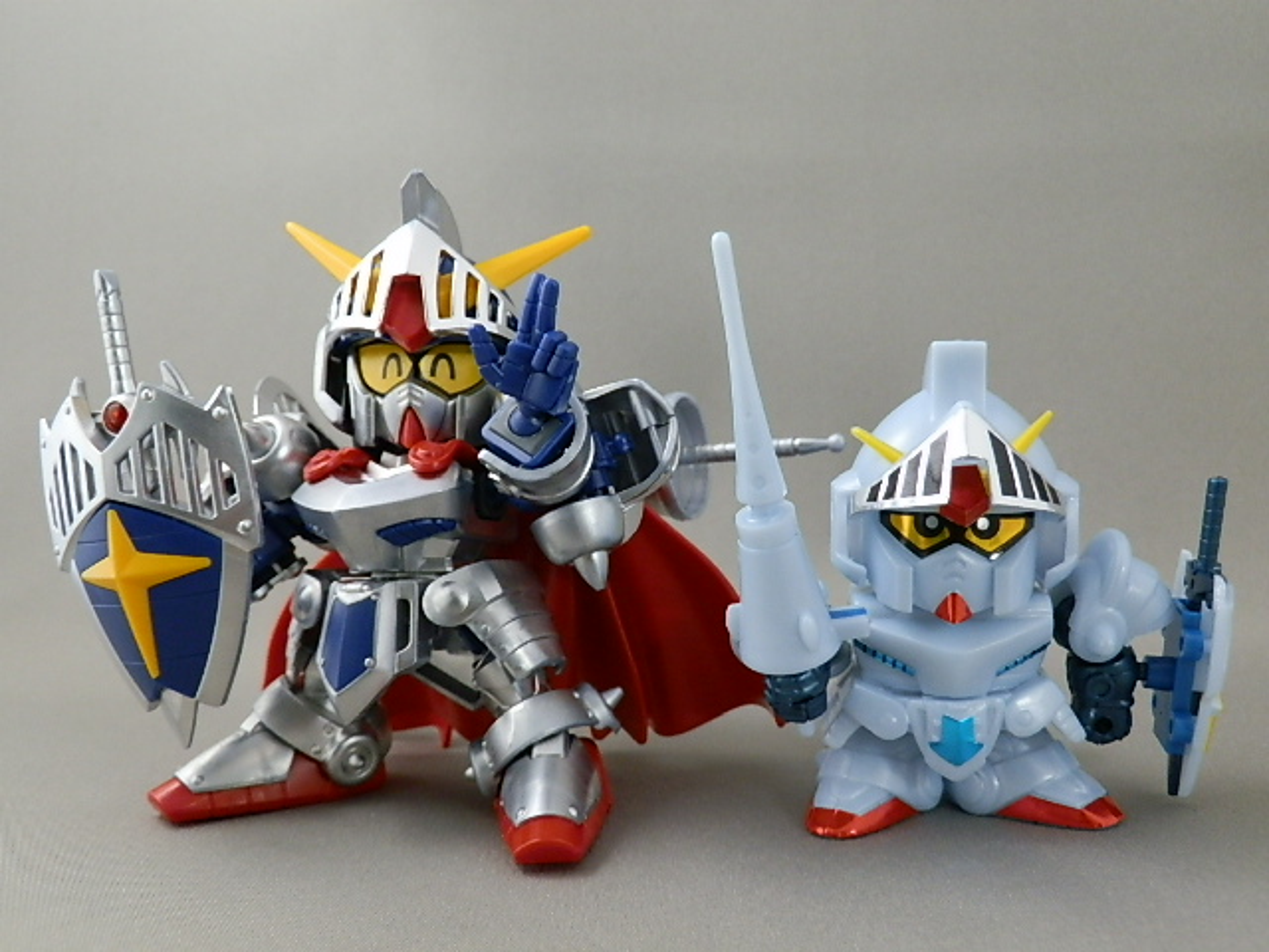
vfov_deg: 41.8
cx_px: 634
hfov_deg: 54.0
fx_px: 1246
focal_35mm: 34
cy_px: 476
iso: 200
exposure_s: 1/8
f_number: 3.5
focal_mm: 6.17
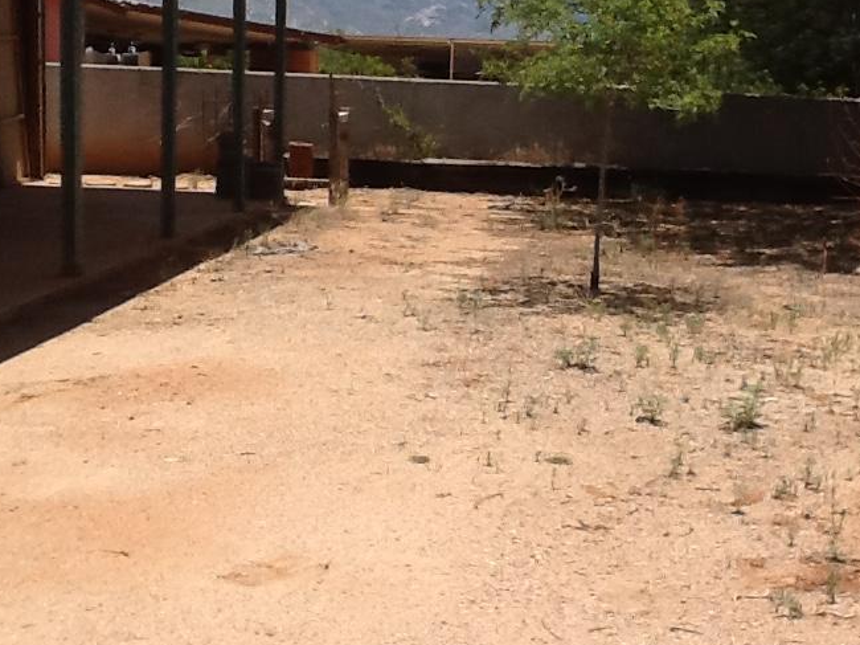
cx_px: 594
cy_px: 315
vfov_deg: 22.6
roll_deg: -1.8
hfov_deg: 29.6
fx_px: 1614
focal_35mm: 65
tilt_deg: -7.6
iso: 40
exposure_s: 1/2433
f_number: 2.4
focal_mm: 2.03
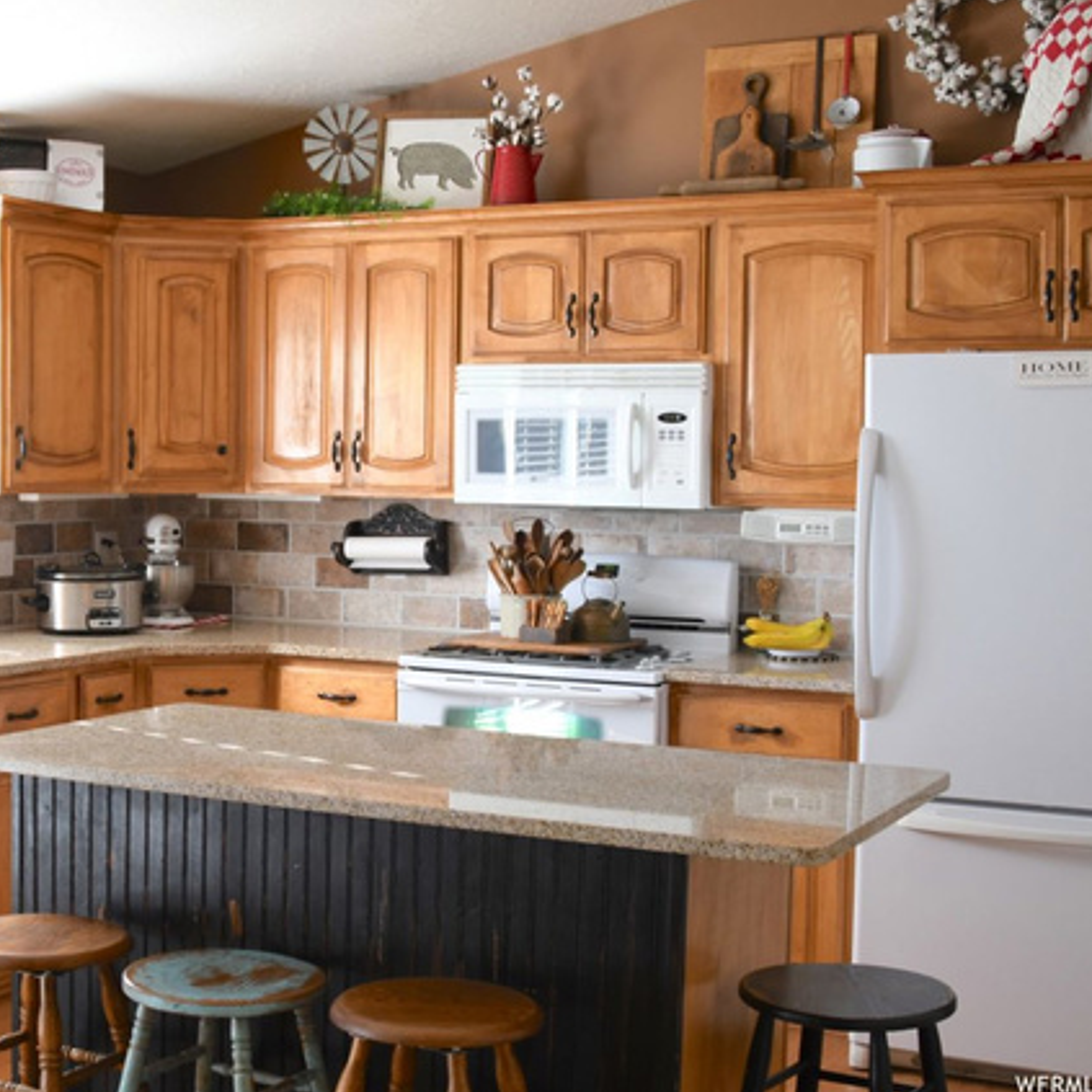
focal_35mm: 54
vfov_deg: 31.6
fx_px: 1927
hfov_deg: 31.1
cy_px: 545
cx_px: 284
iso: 450
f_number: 3.5
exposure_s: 1/50
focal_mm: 28
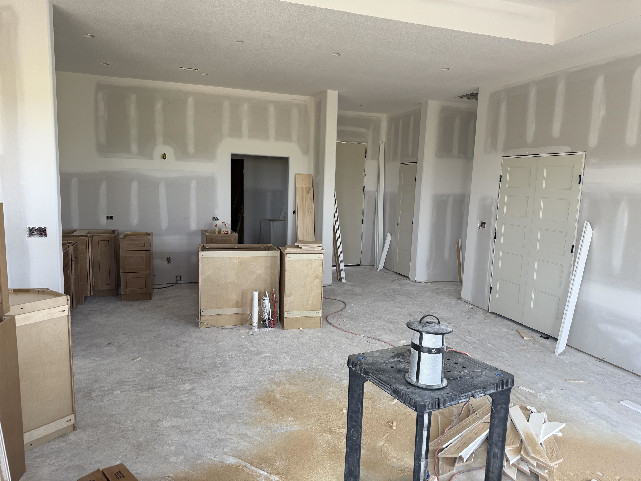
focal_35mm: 24
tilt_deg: -7.5
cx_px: 320
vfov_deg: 56.8
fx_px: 444
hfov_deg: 71.6
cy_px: 240
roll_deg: -1.9
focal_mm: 6.76
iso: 80
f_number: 1.78
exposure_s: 1/121
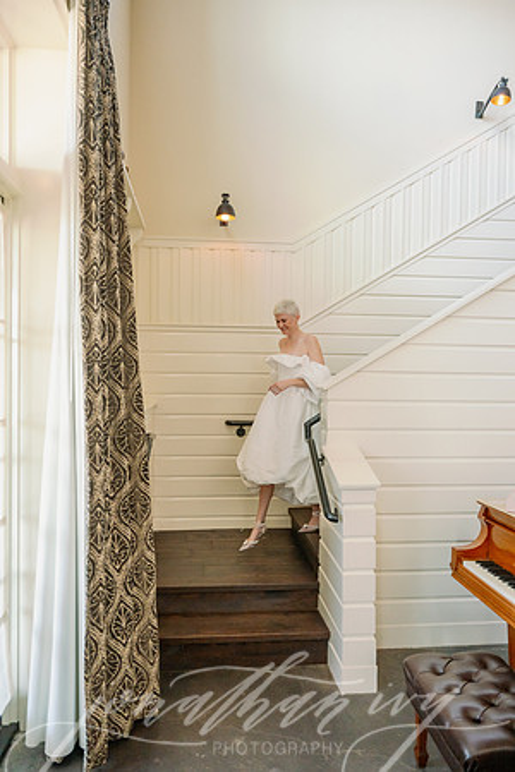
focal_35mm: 24
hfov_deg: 53.1
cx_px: 258
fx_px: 515
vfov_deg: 73.7
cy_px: 386
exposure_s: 1/250
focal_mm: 24
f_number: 2.8
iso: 1000
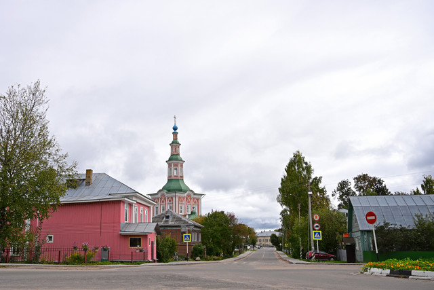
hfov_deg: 61.9
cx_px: 217
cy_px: 145
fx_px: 362
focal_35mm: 30
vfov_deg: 43.6
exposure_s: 1/350
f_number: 5.6
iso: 100
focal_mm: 30
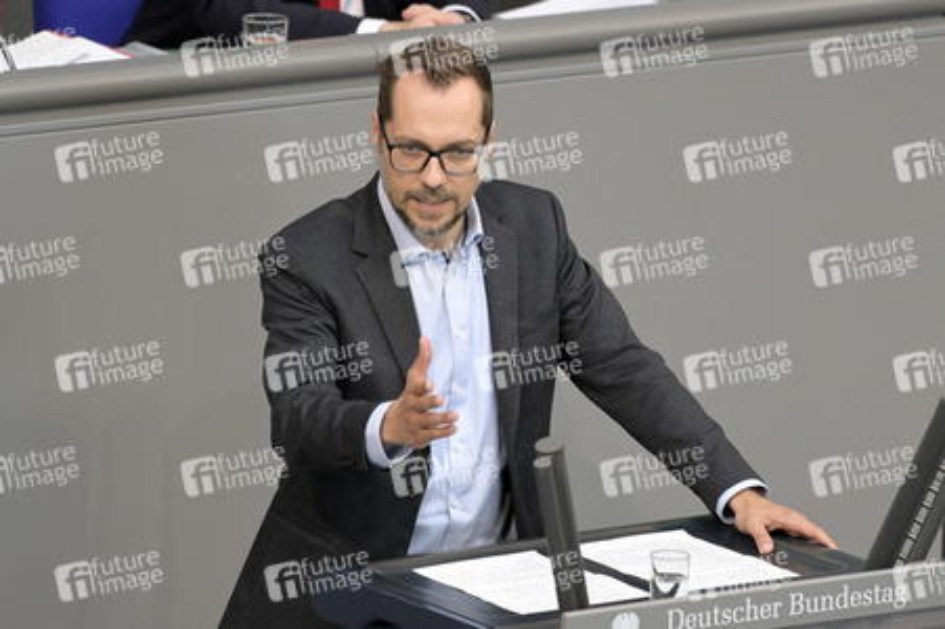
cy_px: 314
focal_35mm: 390
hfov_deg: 5.3
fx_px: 10230
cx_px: 472
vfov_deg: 3.5
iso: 10000
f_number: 5.6
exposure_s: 1/400
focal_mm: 390
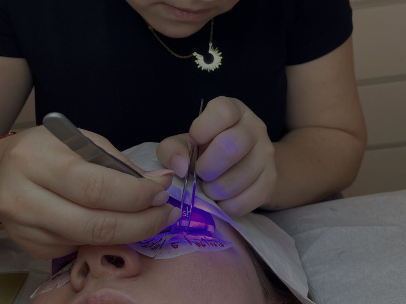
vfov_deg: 39.7
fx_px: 410
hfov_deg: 52.6
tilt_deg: -24.7
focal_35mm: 35
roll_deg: +8.1
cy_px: 81
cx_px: 204
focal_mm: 4.2
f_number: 1.6
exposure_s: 1/114
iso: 32
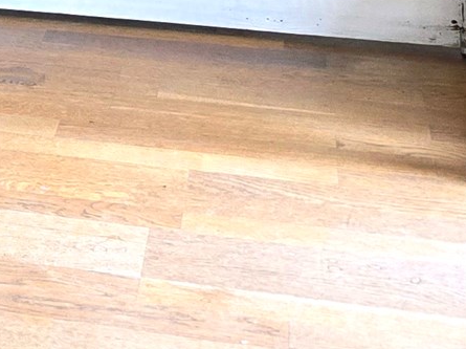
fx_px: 2004
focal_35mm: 149
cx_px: -474
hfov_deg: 11.8
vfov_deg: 8.9
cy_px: -527
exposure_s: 1/100
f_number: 1.7
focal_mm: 6.3
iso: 640
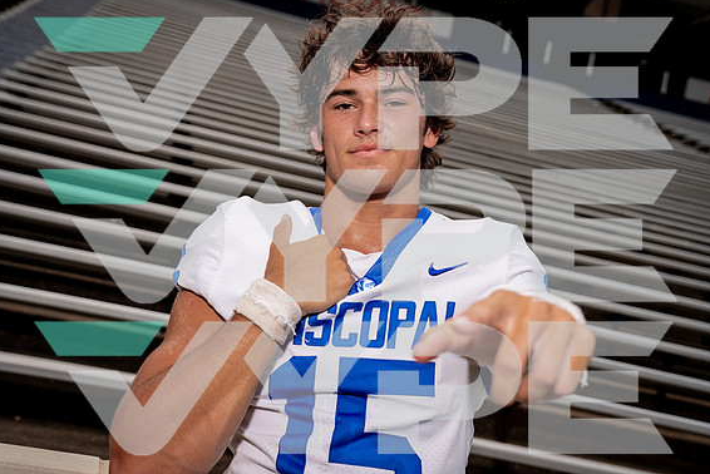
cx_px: 358
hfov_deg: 37.5
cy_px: 236
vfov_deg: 25.5
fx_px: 1046
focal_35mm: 53
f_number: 5.6
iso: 100
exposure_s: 1/800
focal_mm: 51
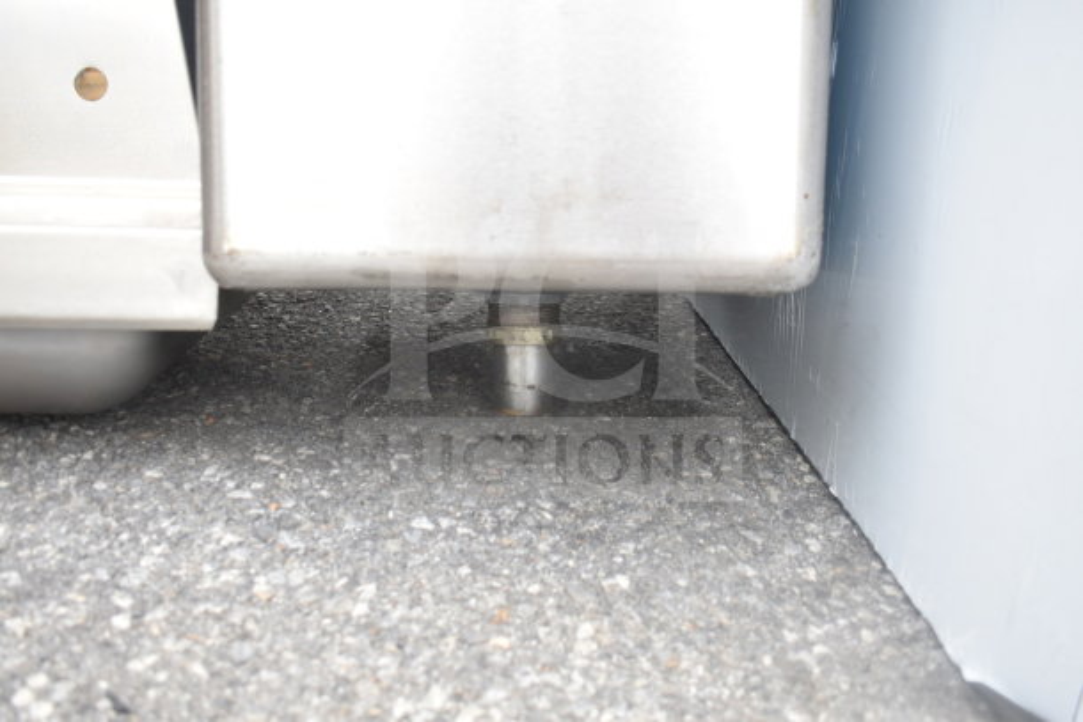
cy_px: 361
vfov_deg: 40.0
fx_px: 993
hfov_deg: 57.2
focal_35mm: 33
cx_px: 542
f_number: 4.5
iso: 200
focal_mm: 22
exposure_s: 1/80
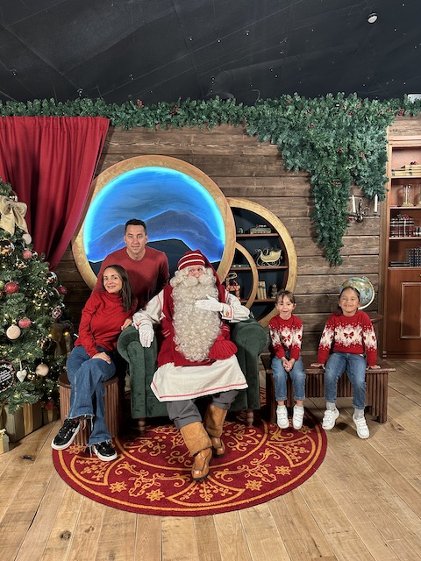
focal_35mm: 24
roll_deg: +0.6
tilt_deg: -5.1
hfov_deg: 56.8
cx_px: 210
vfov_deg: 71.6
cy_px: 280
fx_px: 389
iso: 250
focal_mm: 6.86
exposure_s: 1/50
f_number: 1.78
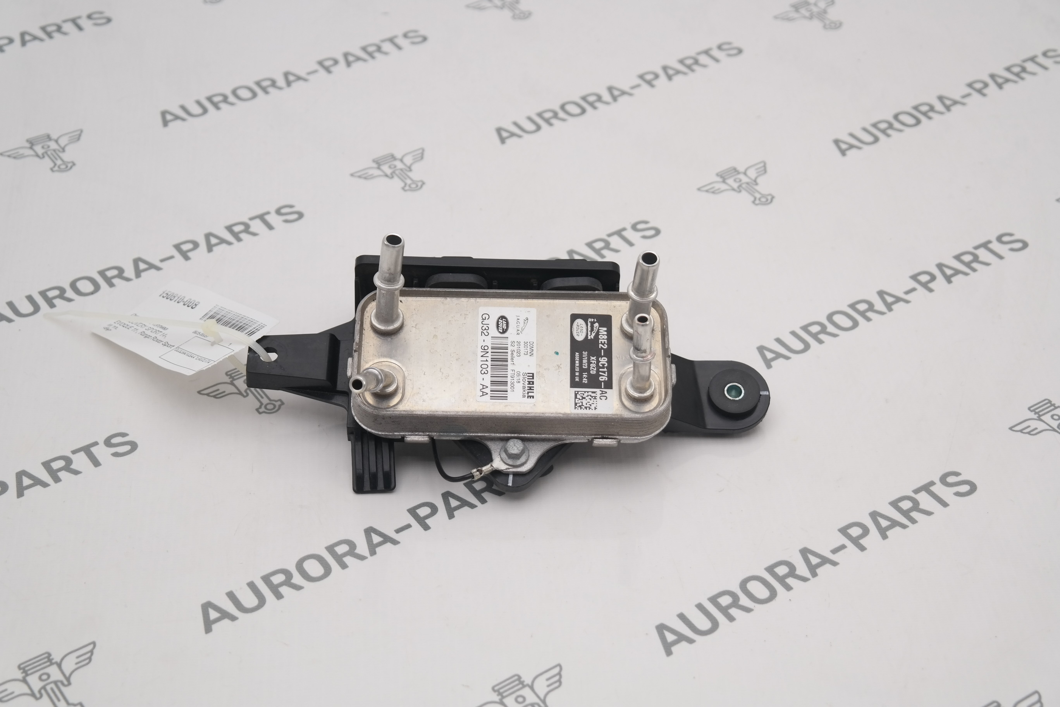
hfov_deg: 31.4
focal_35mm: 64
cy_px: 354
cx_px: 530
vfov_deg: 21.2
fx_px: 1884
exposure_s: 1/125
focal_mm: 42
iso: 200
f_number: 5
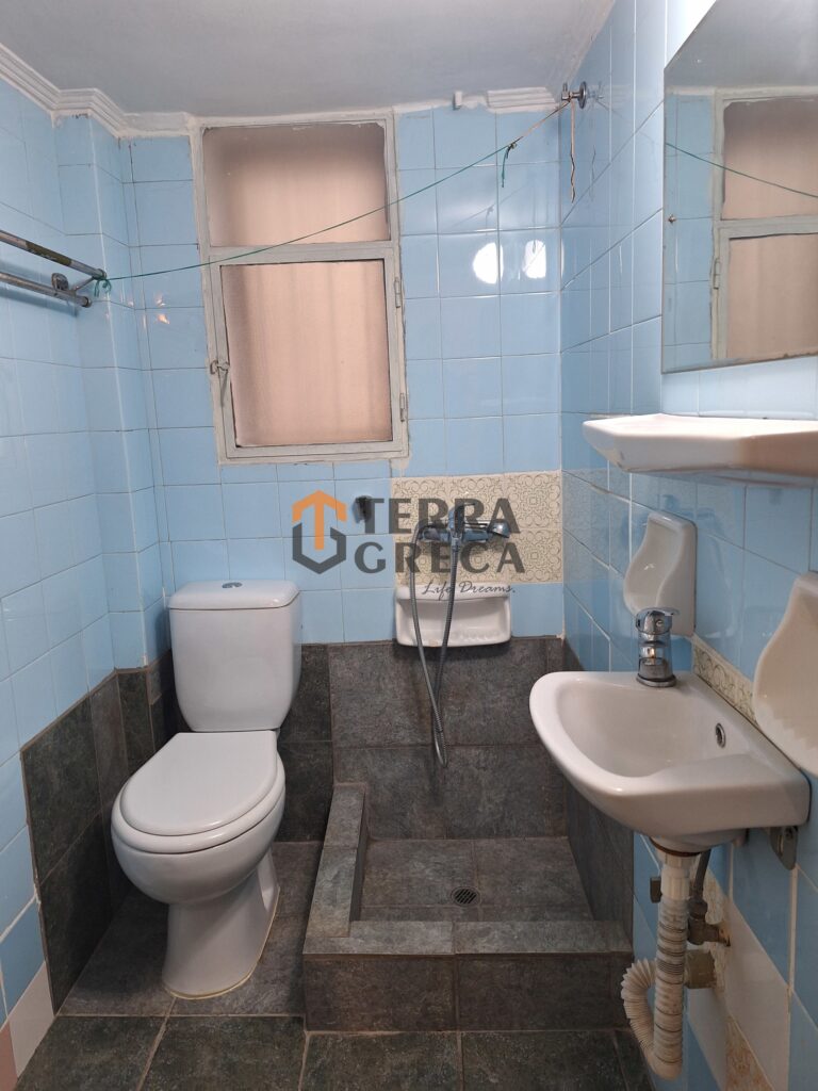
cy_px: 546
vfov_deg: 73.9
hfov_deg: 58.9
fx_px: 725
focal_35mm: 23
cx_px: 409
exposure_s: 1/50
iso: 200
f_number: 1.8
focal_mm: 5.54
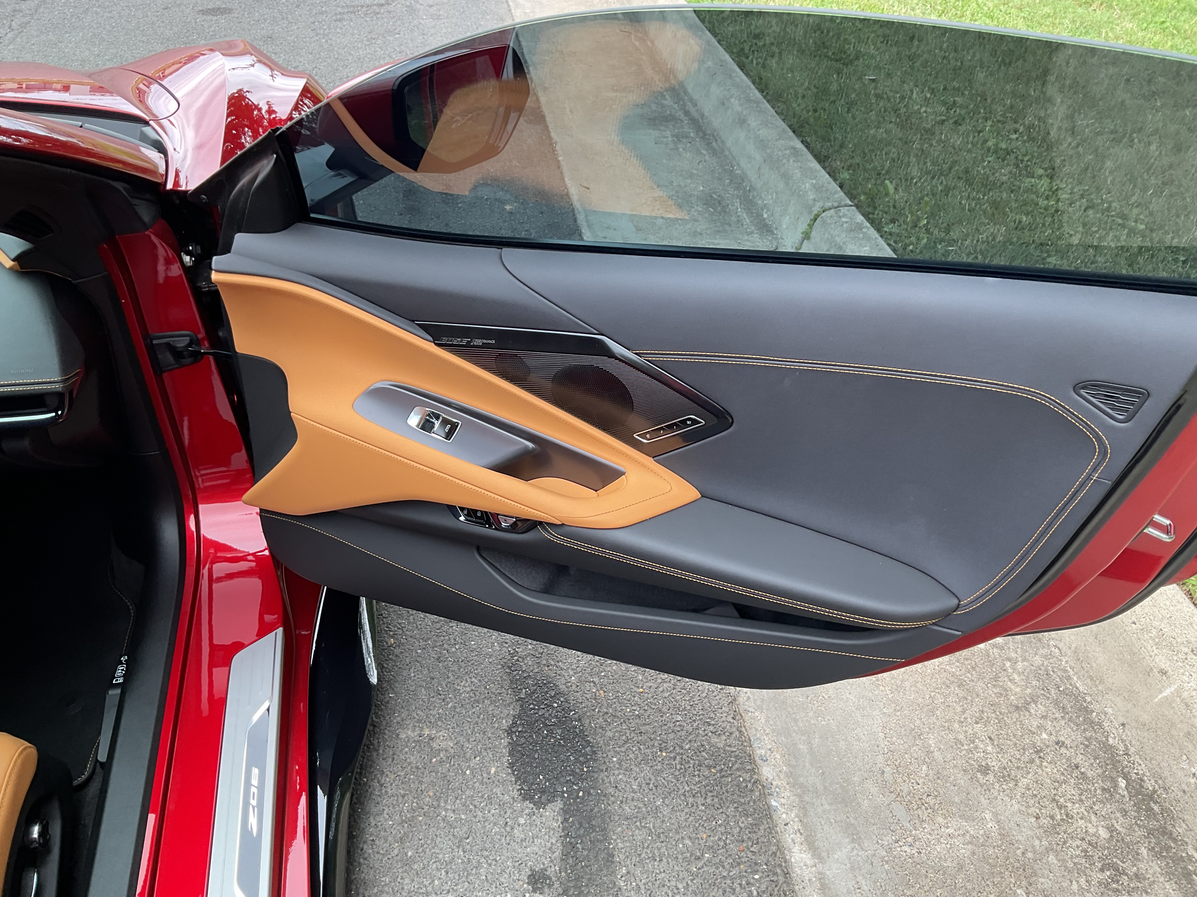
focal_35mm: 29
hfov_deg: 61.7
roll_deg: -0.5
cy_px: 448
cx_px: 598
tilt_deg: -40.1
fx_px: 1003
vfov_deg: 48.2
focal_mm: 3
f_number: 1.8
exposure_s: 1/120
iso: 25
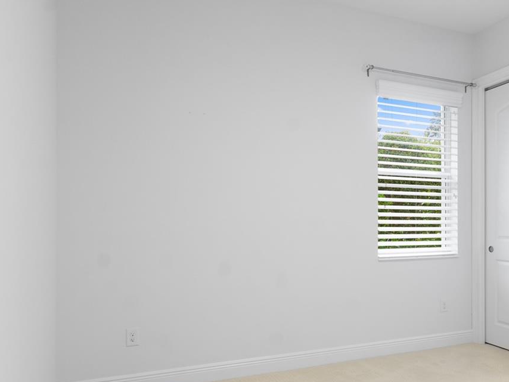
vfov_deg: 51.0
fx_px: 397
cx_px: 327
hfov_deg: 64.1
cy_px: 229
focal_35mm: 27
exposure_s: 1/4
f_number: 7.1
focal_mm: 10
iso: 320
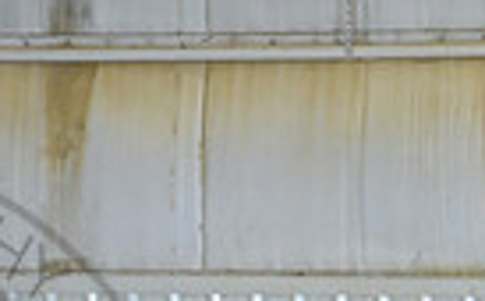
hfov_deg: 2.4
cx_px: -219
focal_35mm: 865
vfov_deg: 1.5
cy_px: 536
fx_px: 11410
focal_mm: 200
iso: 5000
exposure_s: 1/200
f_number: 6.3
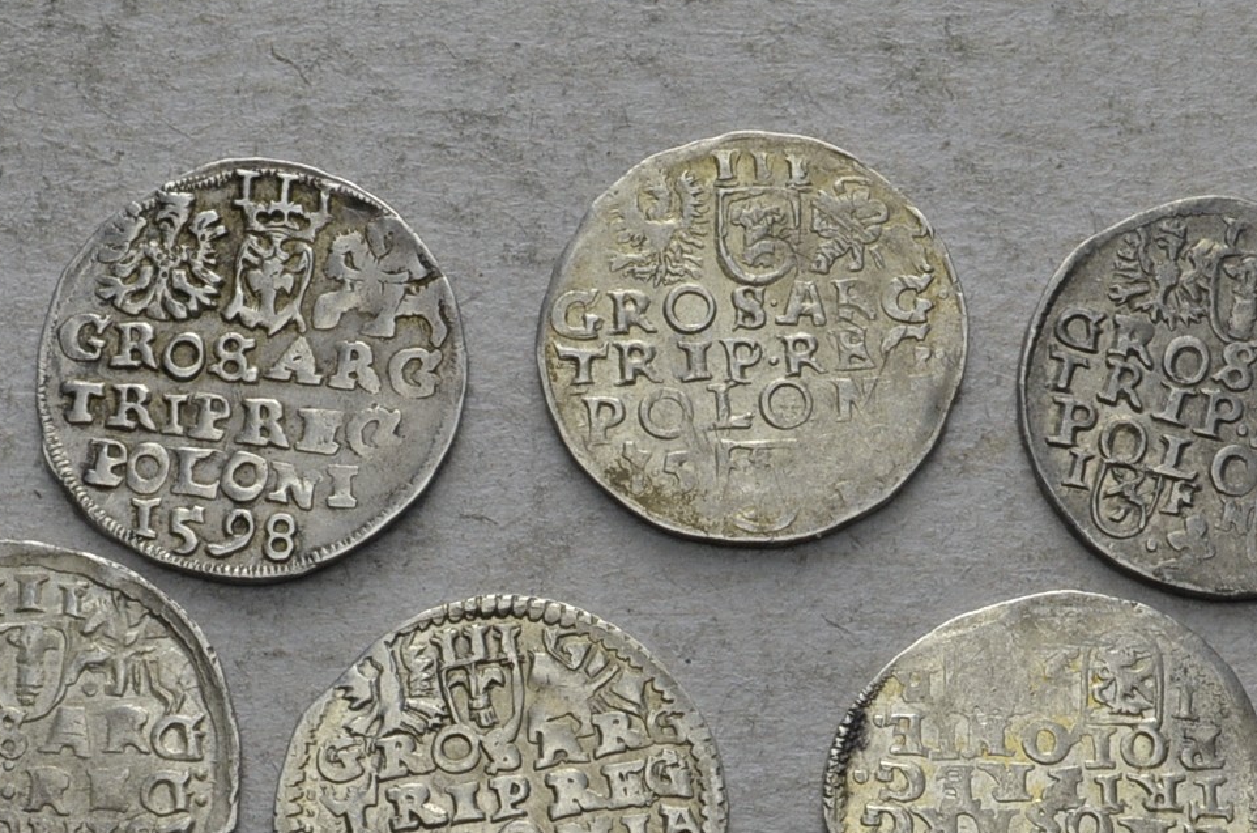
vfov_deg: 10.9
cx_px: 712
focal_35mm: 123
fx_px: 4286
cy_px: 1049
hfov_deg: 16.7
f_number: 14
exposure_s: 1/250
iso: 400
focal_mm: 32
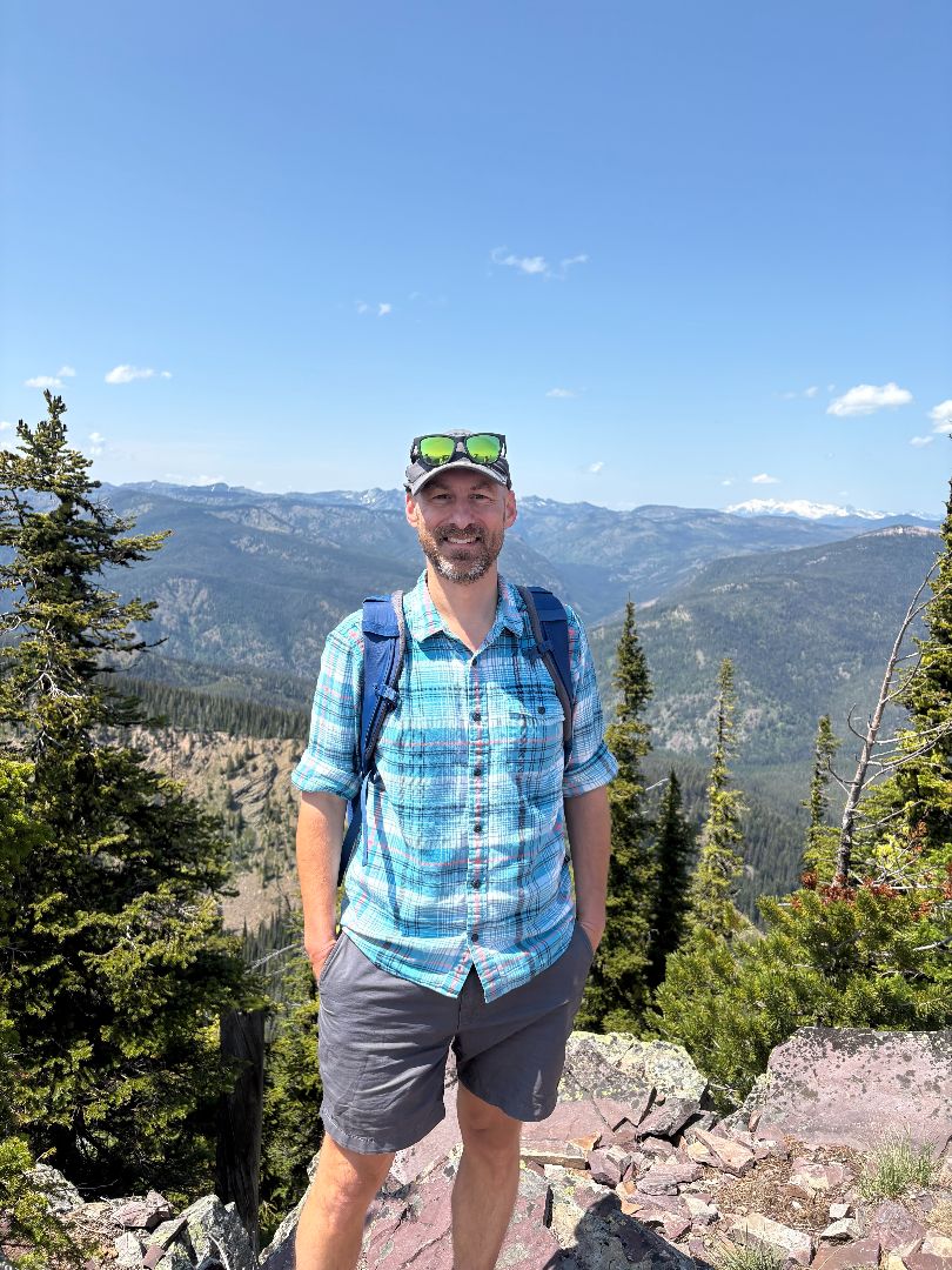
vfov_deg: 67.3
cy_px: 635
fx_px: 953
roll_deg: -3.9
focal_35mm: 26
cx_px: 476
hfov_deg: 53.1
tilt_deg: -6.4
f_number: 1.6
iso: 50
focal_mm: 5.96
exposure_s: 1/2747
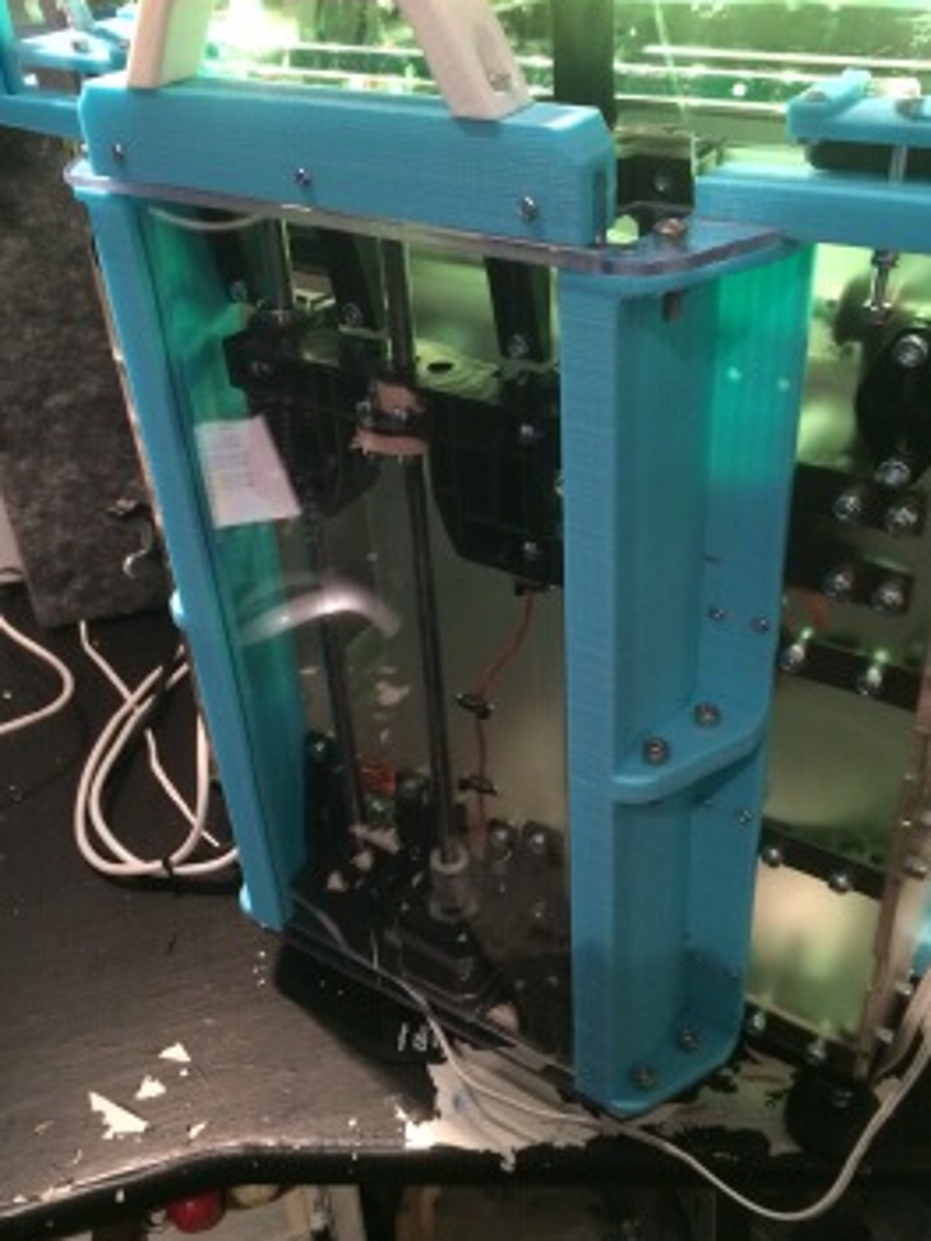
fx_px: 1183
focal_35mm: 33
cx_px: 473
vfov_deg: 55.3
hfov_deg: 42.9
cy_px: 582
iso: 250
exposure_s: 1/20
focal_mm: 4.15
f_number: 2.2
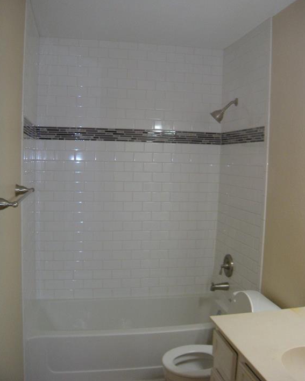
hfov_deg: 40.1
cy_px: 193
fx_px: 418
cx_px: 152
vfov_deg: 49.1
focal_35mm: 37
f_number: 3.8
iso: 200
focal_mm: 5.9
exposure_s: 1/55
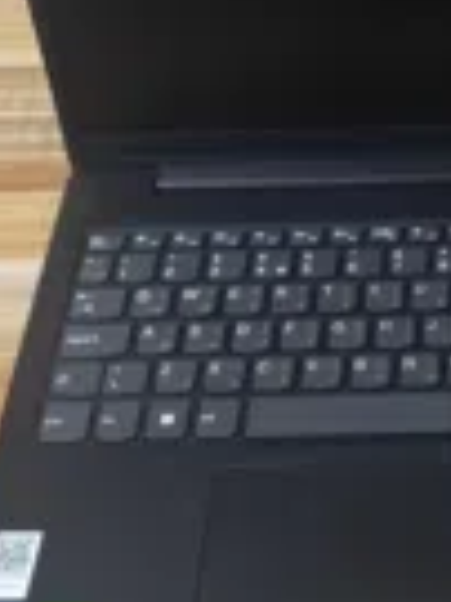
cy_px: 285
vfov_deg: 28.6
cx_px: 469
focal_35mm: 68
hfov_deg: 20.8
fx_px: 1183
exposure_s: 1/33
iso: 1250
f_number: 1.6
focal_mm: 6.06
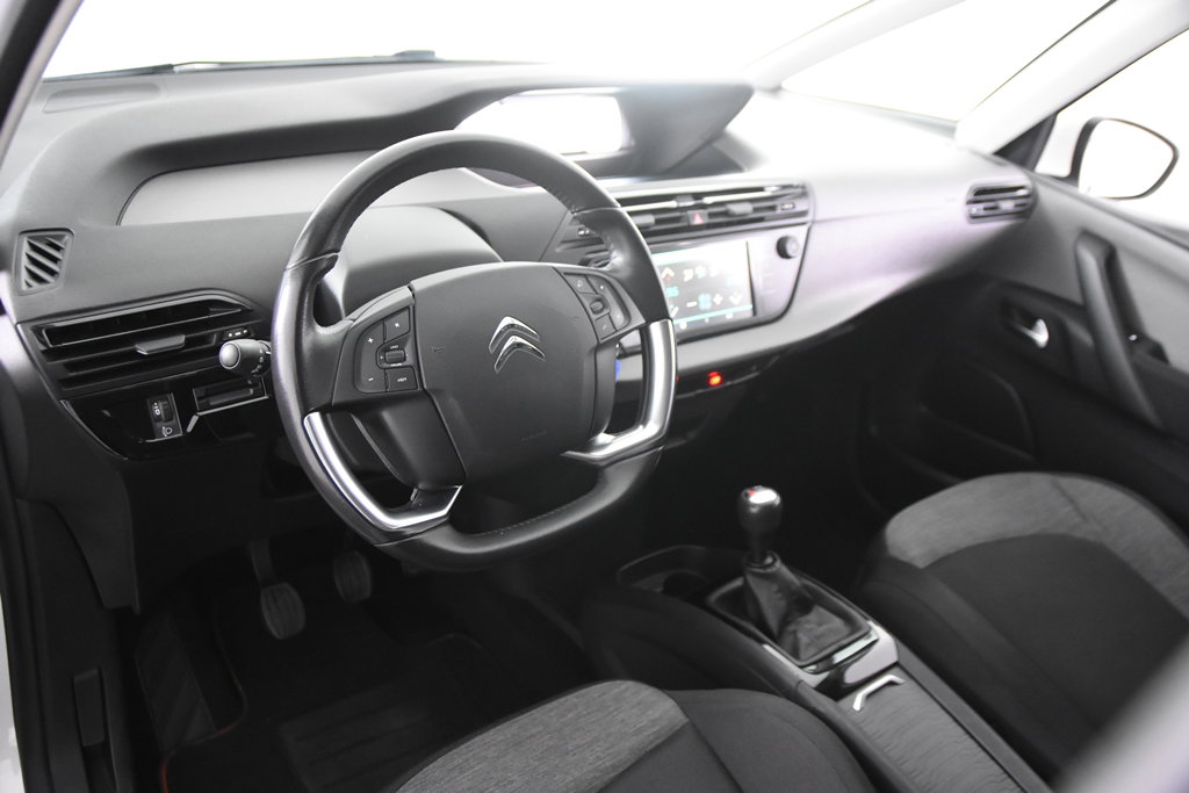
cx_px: 594
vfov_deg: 43.6
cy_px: 396
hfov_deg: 61.9
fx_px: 991
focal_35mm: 30
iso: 3600
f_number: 2.8
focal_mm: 20
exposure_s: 1/30
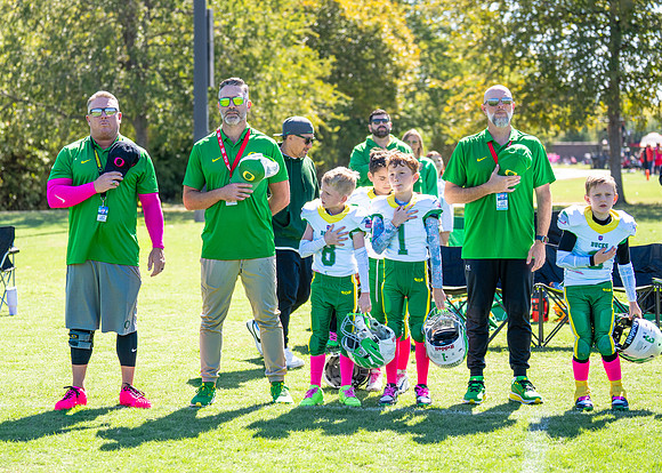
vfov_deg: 16.0
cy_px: 221
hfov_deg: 22.2
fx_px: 1681
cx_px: 248
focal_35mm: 89
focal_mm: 70
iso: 160
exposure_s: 1/1250
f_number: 2.8
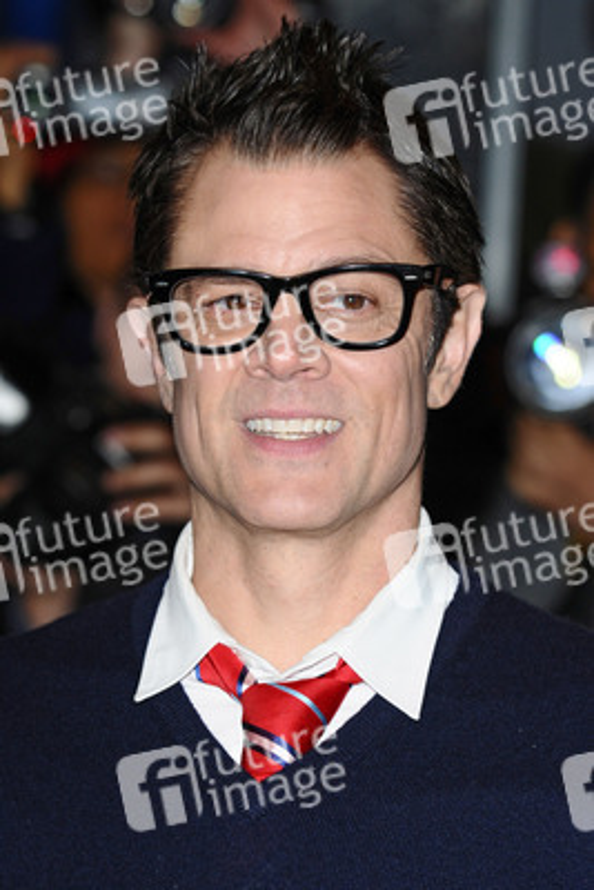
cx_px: 297
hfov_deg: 8.7
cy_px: 445
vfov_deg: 13.0
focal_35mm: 158
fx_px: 3894
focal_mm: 105
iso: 320
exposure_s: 1/200
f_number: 4.5
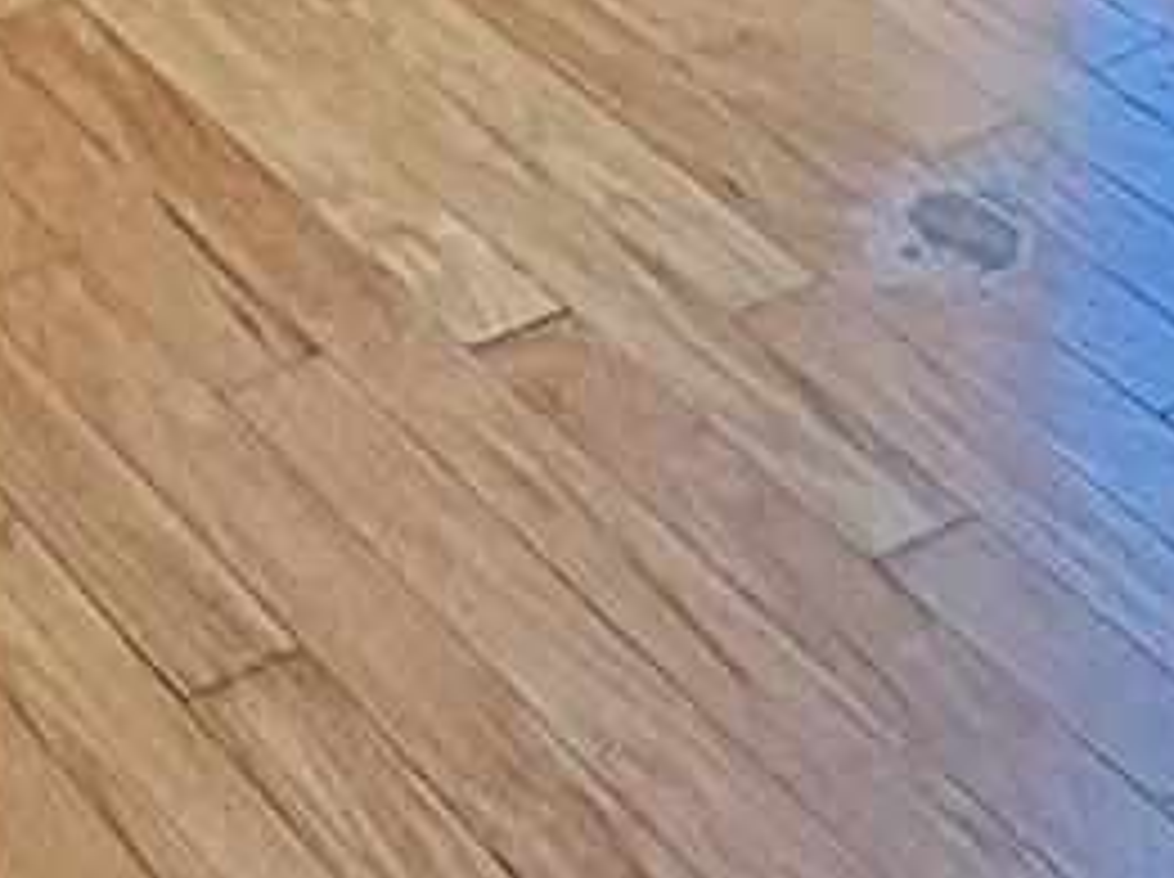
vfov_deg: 9.4
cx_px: -279
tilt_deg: +0.0
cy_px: -2035
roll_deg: +0.5
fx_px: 3726
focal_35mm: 110
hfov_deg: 17.0
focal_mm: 2.22
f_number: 2.2
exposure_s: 1/124
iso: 125
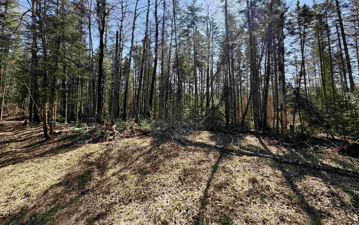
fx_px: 147
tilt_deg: +5.7
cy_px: 90
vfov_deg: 74.0
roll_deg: +1.2
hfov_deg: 101.5
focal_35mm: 15
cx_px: 180
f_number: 2.2
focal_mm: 2.22
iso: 50
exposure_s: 1/502
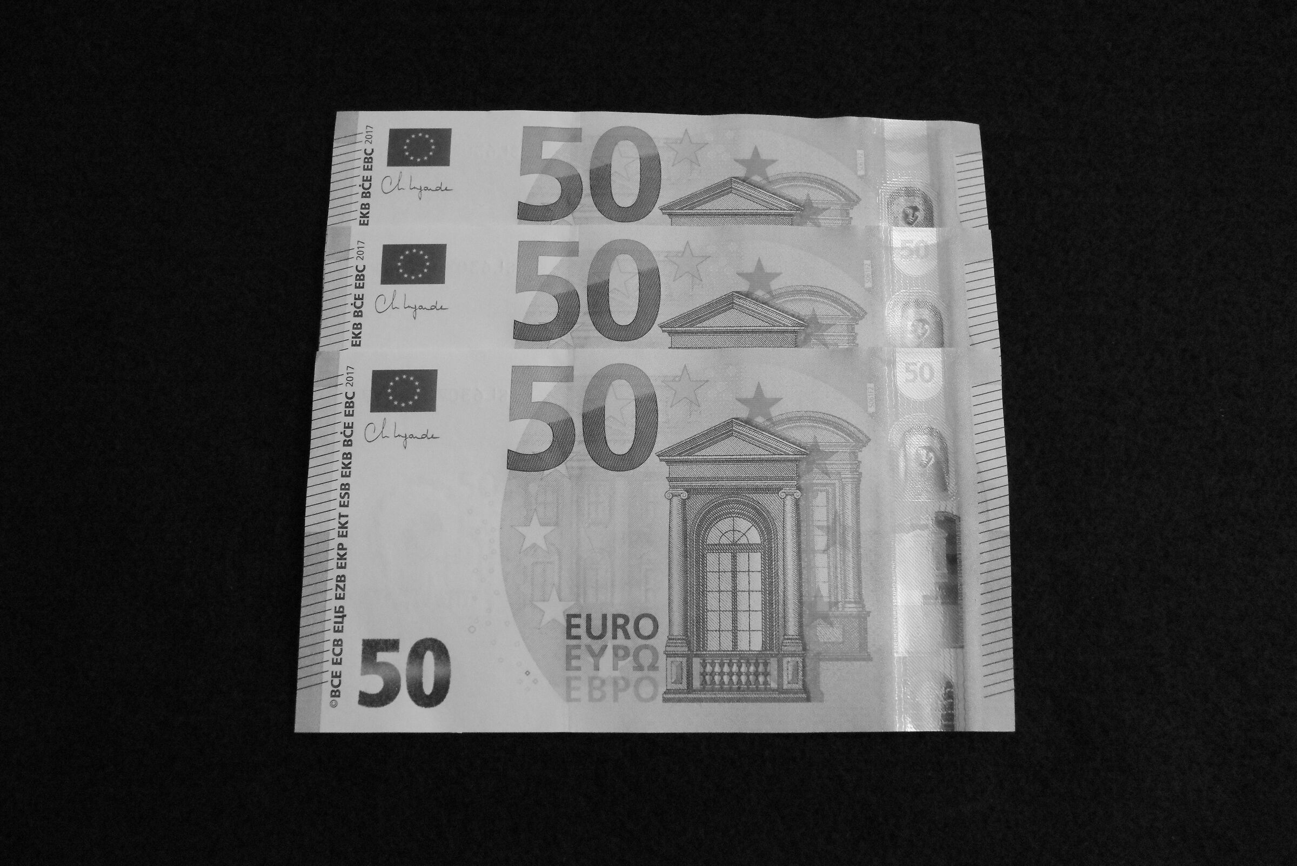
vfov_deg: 37.9
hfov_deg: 54.4
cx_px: 648
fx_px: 1261
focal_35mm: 35
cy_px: 433
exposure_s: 1/60
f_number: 11
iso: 25600
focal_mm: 35
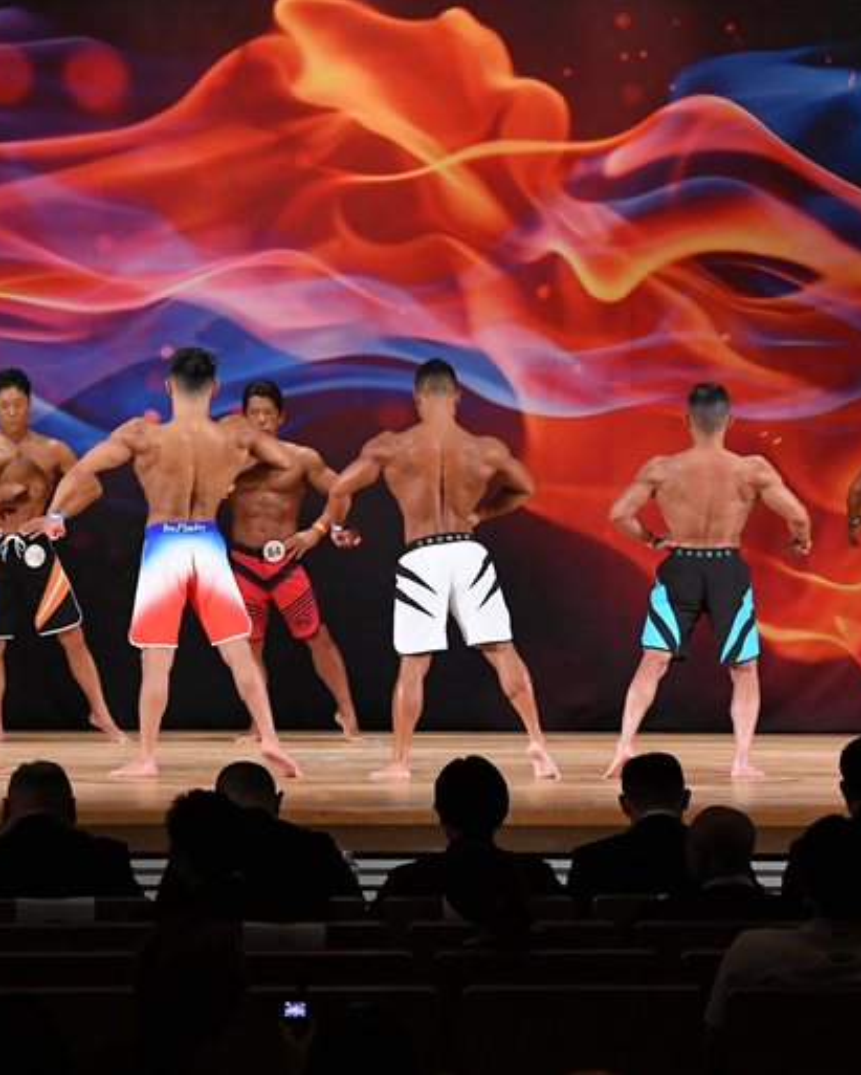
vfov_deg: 12.6
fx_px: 4869
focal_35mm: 153
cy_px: 536
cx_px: 454
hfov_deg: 10.1
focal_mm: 72
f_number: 5.6
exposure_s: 1/400
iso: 3200
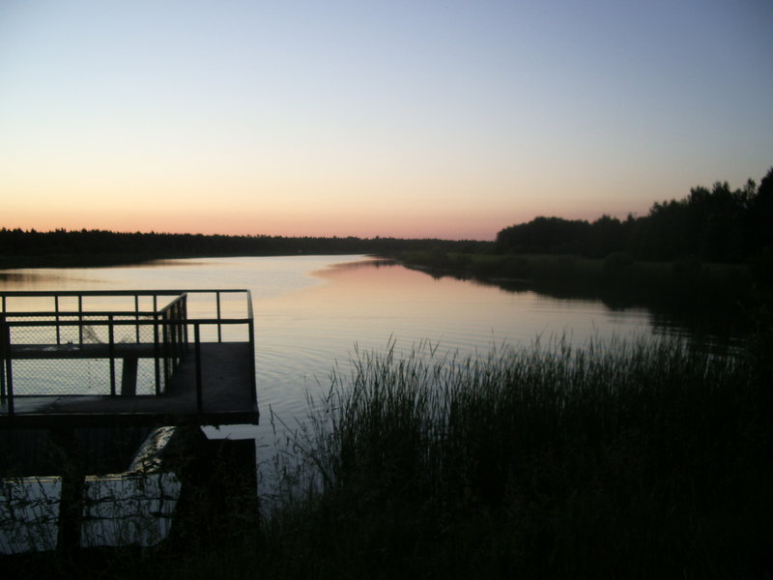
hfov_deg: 52.6
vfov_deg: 40.7
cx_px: 386
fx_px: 782
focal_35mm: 35
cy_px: 290
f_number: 2.6
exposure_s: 1/125
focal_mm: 5.8
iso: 50
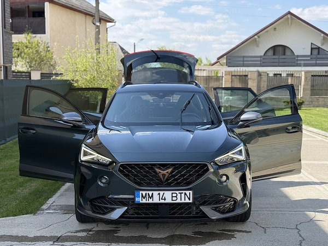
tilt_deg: -5.0
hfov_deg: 39.7
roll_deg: -0.6
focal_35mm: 48
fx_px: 455
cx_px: 164
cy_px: 123
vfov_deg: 30.3
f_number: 1.78
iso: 64
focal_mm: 6.76
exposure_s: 1/1543
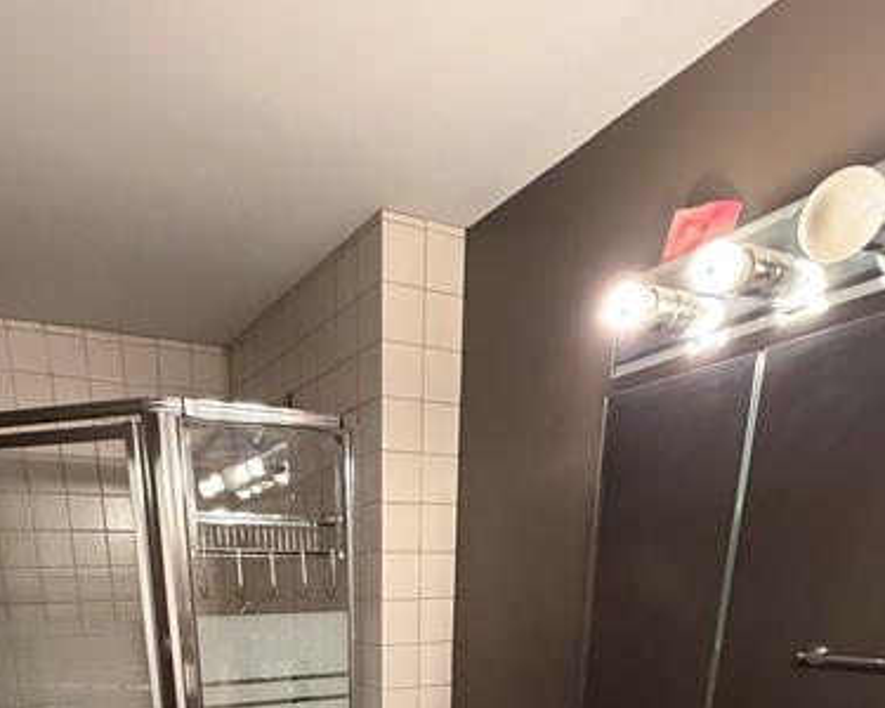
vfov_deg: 39.2
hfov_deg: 61.7
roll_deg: +0.8
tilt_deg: -16.5
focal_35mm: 28
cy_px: 828
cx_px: 356
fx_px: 733
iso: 500
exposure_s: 1/60
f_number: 2.2
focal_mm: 2.22
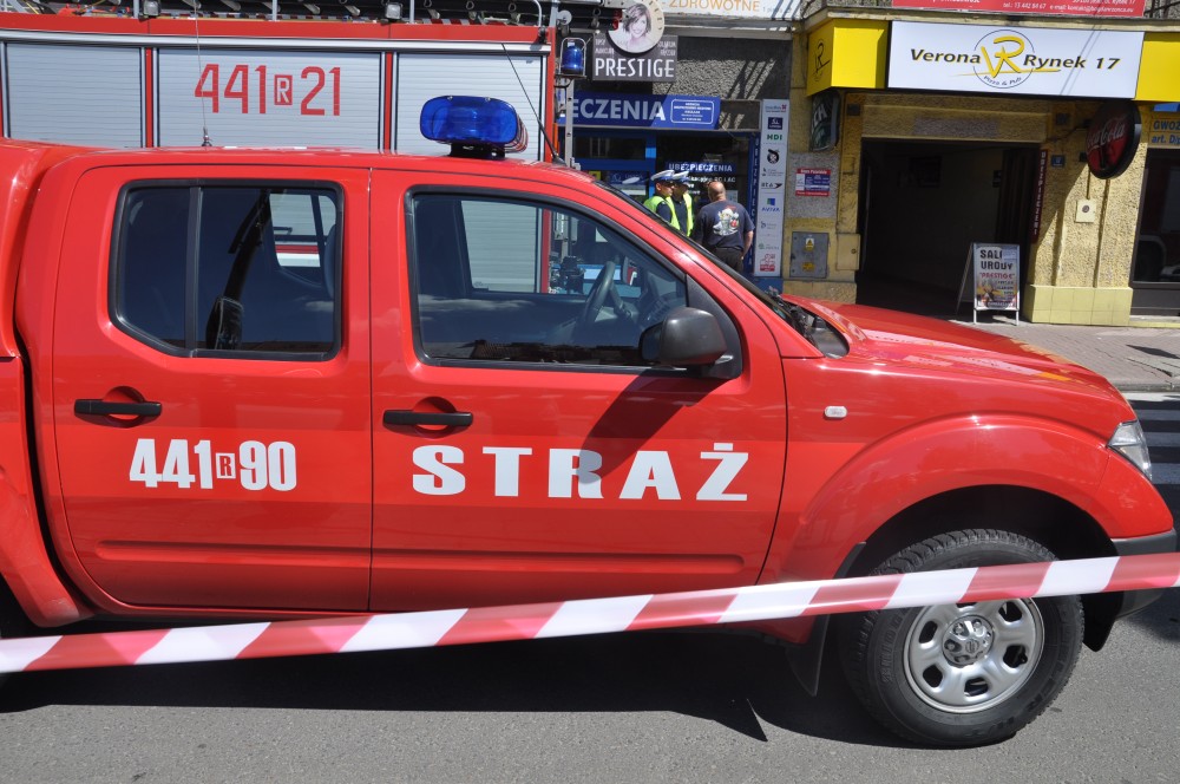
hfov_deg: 67.4
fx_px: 884
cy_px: 392
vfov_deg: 47.8
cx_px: 590
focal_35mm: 27
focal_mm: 18
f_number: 9
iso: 200
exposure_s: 1/320
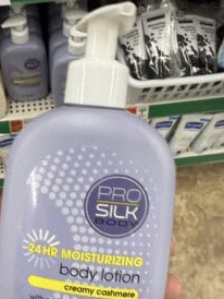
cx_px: 63
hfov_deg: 39.9
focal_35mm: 35
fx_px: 302
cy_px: 192
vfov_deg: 51.9
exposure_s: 1/60
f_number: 2.2
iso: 200
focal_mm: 2.2
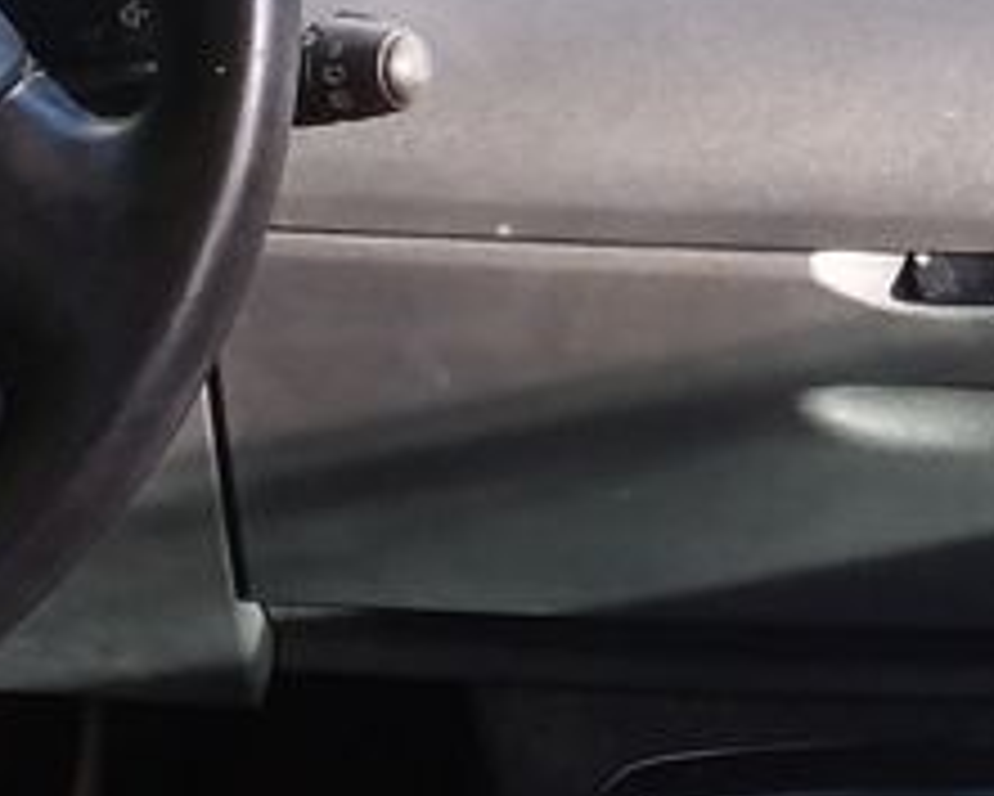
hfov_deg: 15.9
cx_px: 900
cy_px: 72
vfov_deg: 12.9
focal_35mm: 119
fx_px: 3502
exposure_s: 1/100
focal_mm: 2.91
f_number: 1.9
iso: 50
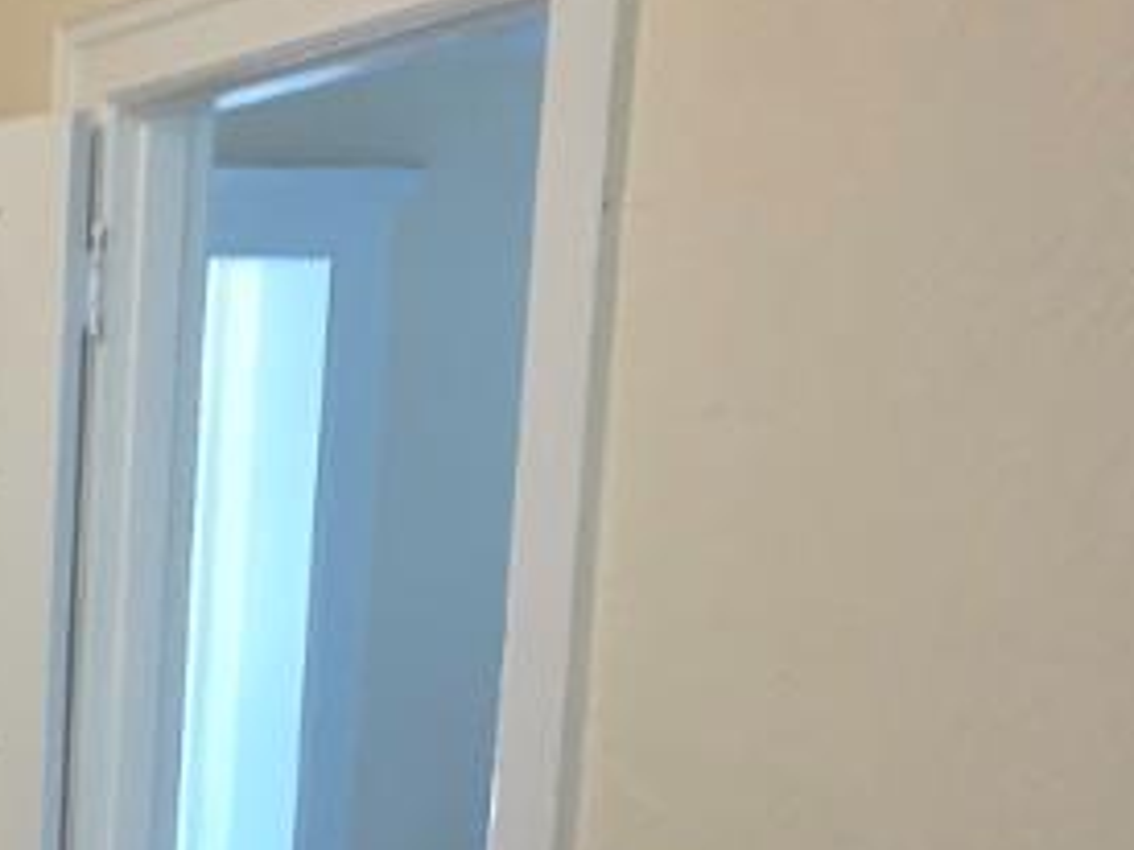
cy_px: 906
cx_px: -759
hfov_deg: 21.1
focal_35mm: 71
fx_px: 2325
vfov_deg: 19.9
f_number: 1.9
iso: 320
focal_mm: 2.2
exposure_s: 1/60
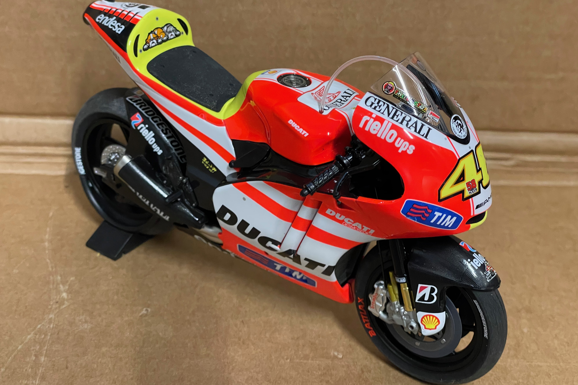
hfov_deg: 36.2
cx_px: 286
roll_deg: -3.5
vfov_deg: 24.6
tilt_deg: -32.8
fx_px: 883
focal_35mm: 55
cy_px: 177
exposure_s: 1/50
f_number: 2
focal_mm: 6
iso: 500
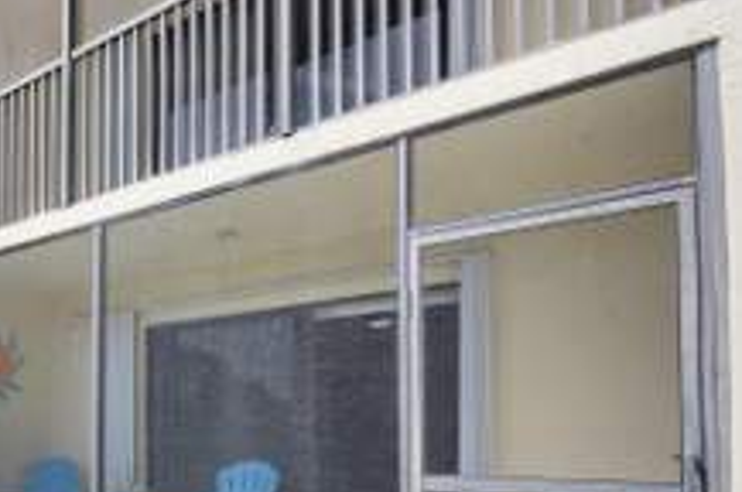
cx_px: 24
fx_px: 638
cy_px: 424
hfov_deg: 50.5
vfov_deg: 39.7
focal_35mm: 31
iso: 320
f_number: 11
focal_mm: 14
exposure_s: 1/320
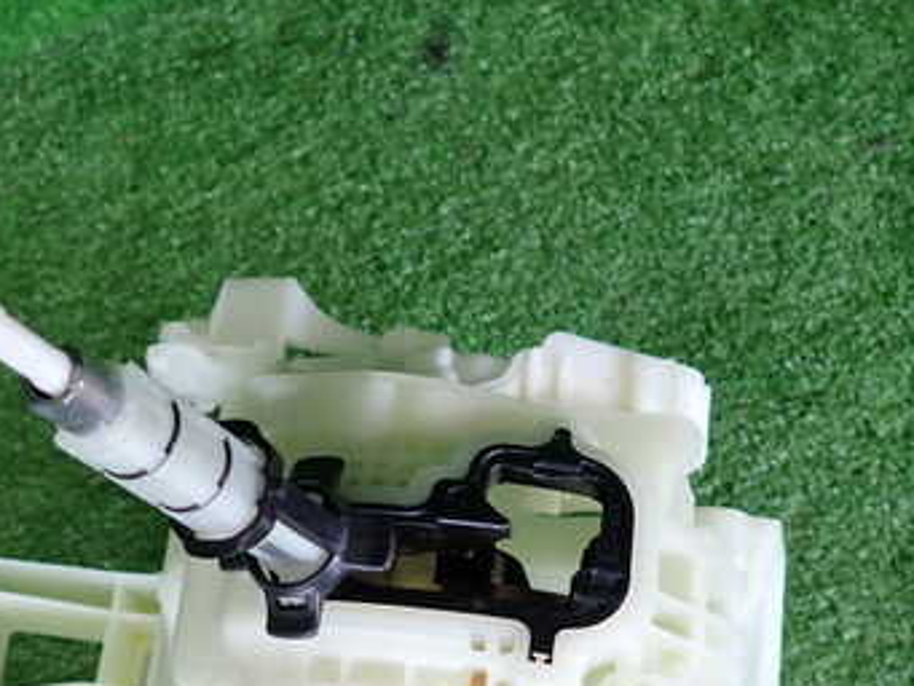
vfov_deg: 32.2
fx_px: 1162
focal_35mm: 44
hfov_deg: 42.7
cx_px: 351
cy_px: 531
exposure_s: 1/125
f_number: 2
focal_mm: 4.5
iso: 200
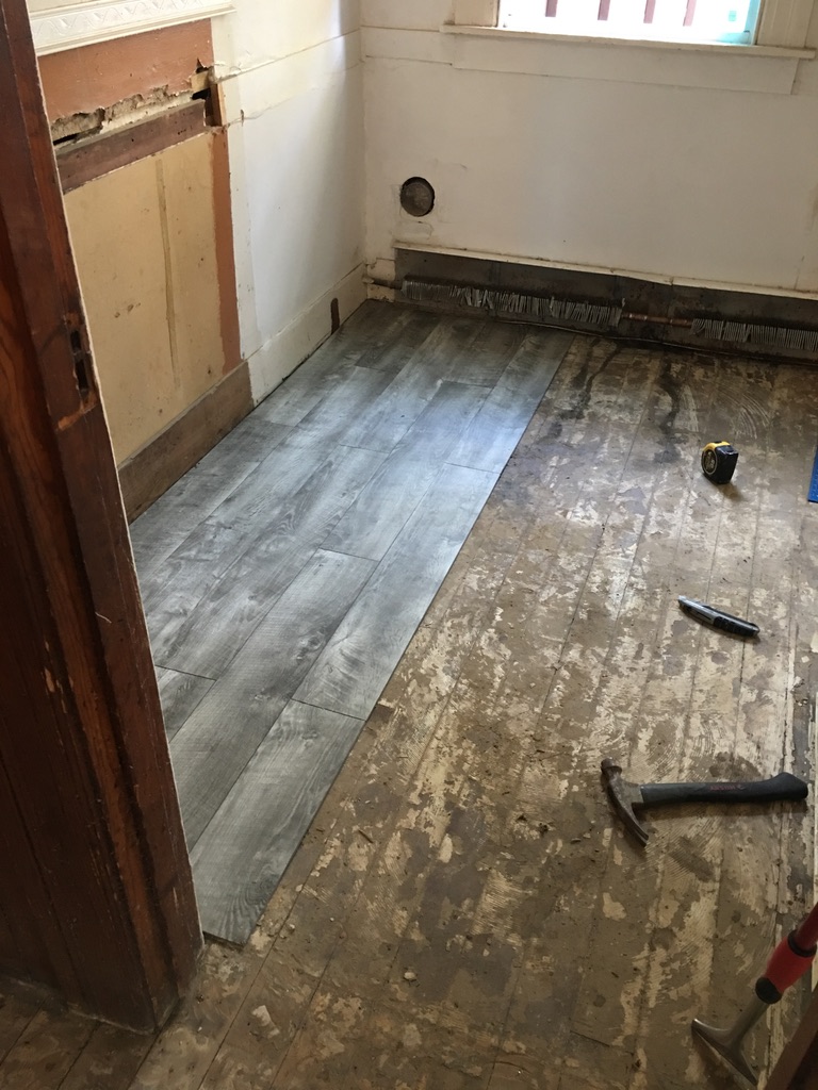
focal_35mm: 29
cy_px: 545
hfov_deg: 48.2
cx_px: 409
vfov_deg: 61.7
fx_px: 914
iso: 100
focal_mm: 4.15
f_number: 2.2
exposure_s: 1/10
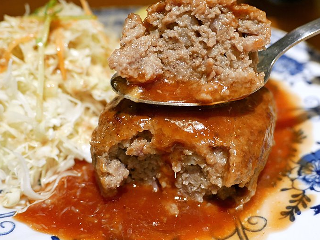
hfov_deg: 45.6
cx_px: 184
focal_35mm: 41
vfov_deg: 35.1
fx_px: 379
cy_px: 106
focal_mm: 14
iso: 500
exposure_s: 1/60
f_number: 2.5
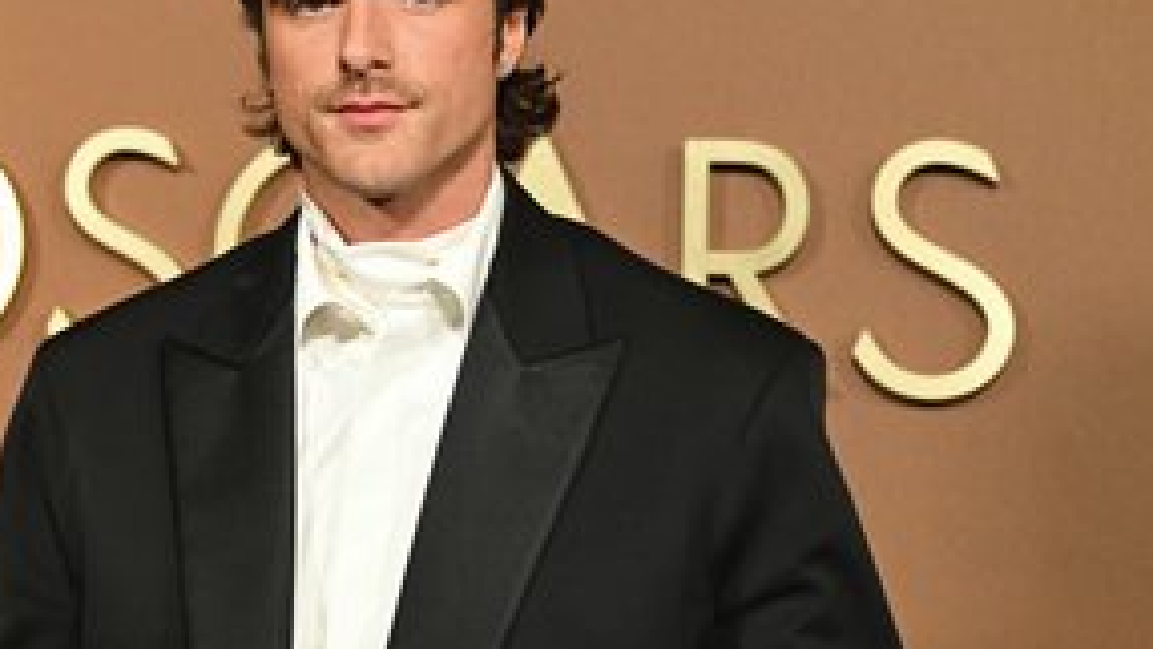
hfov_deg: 24.9
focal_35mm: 85
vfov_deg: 14.2
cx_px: 391
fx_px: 2599
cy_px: 230
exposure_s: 1/320
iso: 3200
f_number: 4
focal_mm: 58
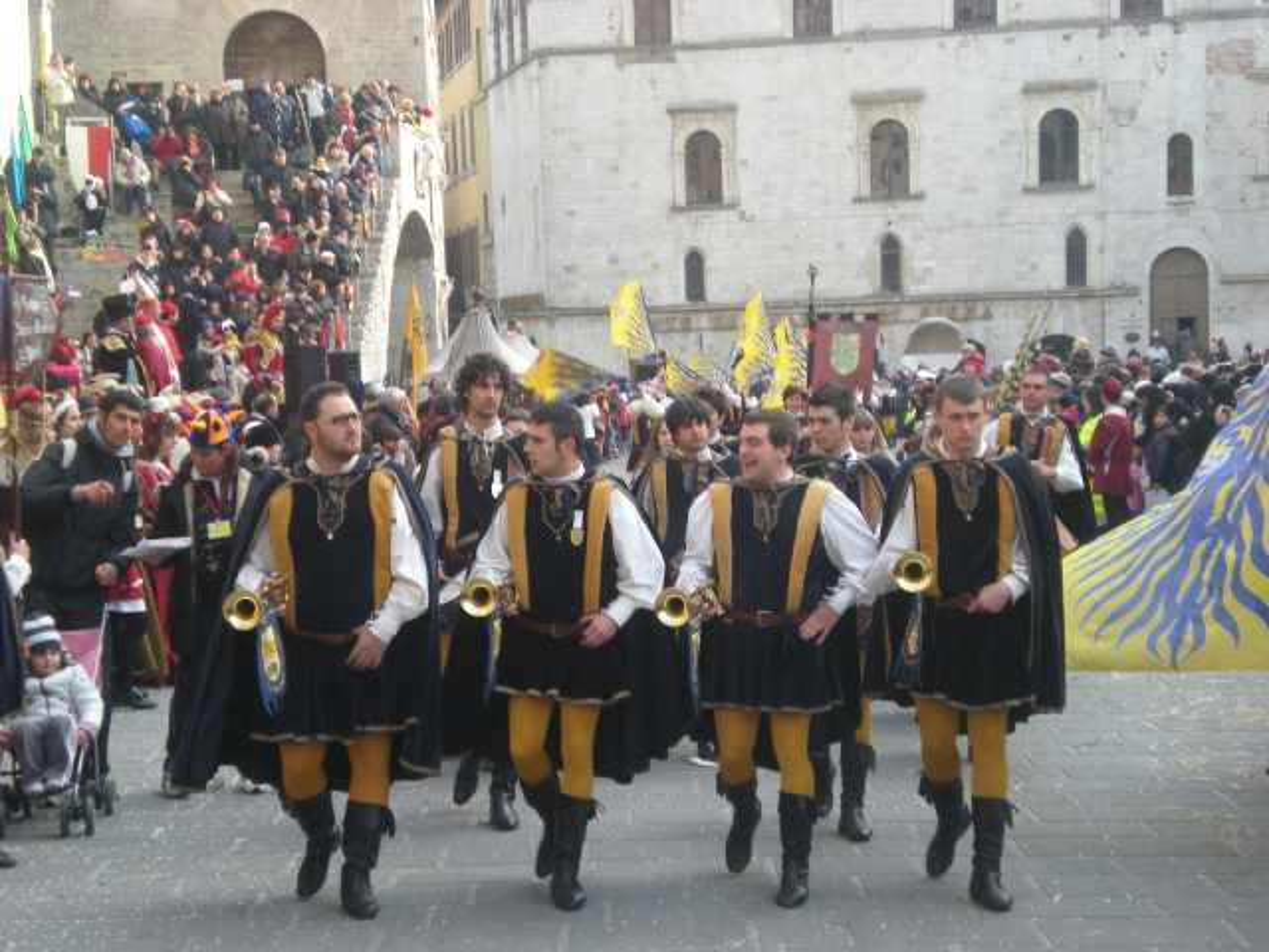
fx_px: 2713
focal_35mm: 74
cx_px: 634
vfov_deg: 19.9
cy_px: 476
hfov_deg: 26.3
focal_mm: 12.3
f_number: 4.6
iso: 180
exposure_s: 1/127
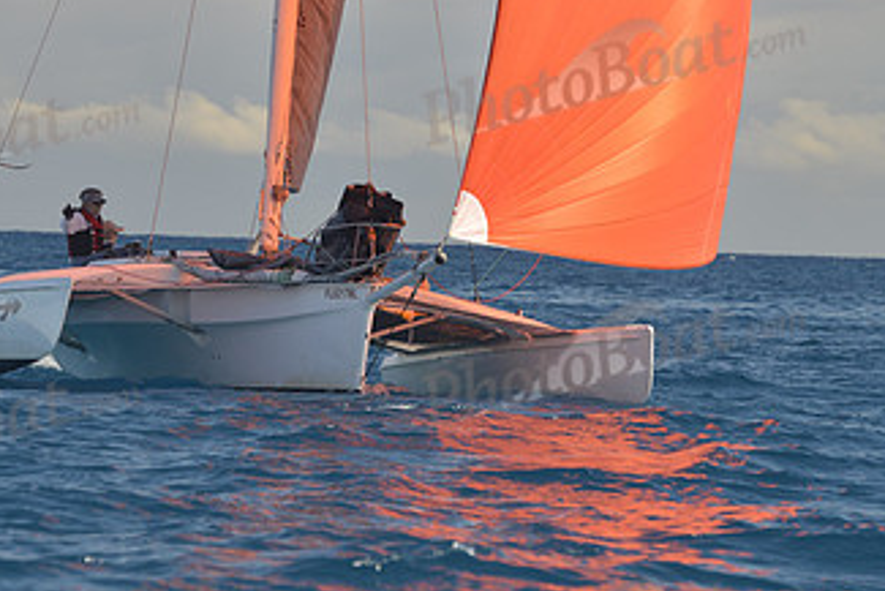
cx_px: 283
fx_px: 6148
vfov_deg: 5.5
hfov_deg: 8.2
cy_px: 255
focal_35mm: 250
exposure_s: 1/640
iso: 200
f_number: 5.6
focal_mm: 140
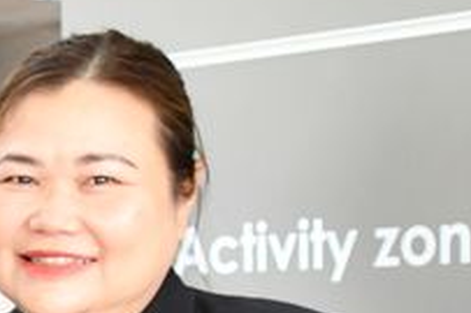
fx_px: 2379
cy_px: 534
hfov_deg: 10.6
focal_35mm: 182
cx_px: -378
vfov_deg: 7.3
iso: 1600
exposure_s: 1/125
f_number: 3.8
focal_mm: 24
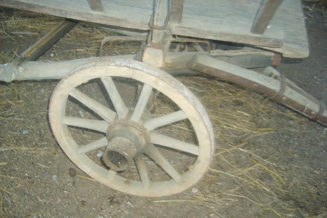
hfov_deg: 51.9
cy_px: 119
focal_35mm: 37
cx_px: 162
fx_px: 336
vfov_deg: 35.9
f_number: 2.8
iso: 100
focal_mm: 5.8
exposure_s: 1/45
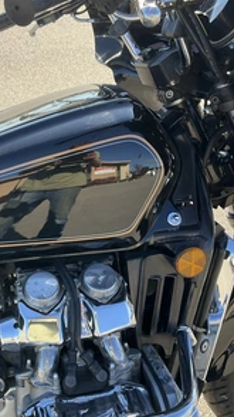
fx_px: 475
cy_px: 207
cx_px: 77
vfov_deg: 47.4
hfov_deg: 27.5
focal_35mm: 43
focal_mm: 3
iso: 25
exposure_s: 1/340
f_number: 1.8
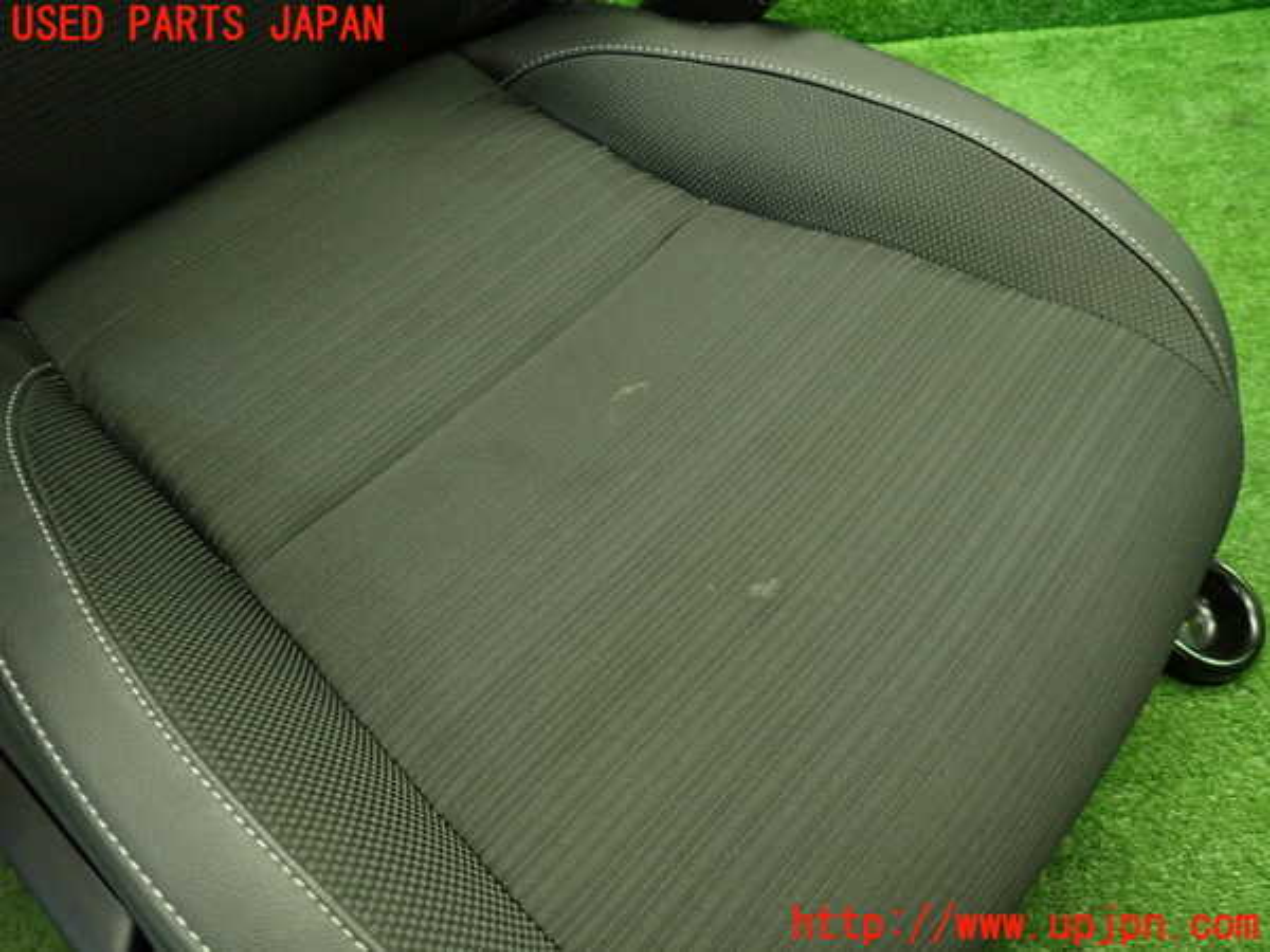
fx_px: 917
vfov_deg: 54.9
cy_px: 476
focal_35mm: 25
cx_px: 635
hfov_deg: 69.4
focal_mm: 4.5
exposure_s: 1/30
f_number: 2
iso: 250
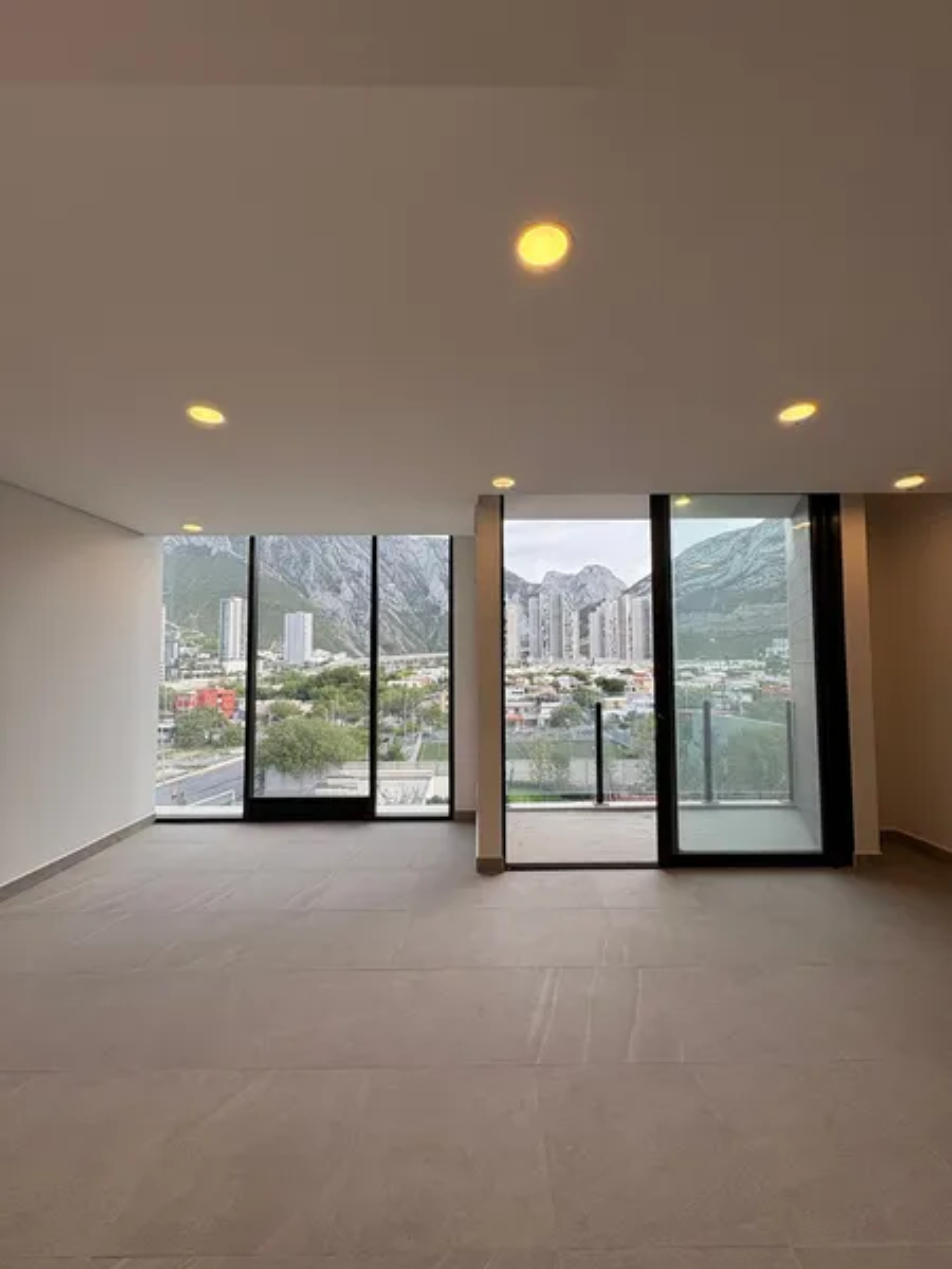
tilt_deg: +4.2
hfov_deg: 85.7
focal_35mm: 14
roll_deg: +0.4
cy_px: 634
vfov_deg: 102.1
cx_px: 476
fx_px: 513
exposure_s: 1/347
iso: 64
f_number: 2.2
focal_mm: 2.22
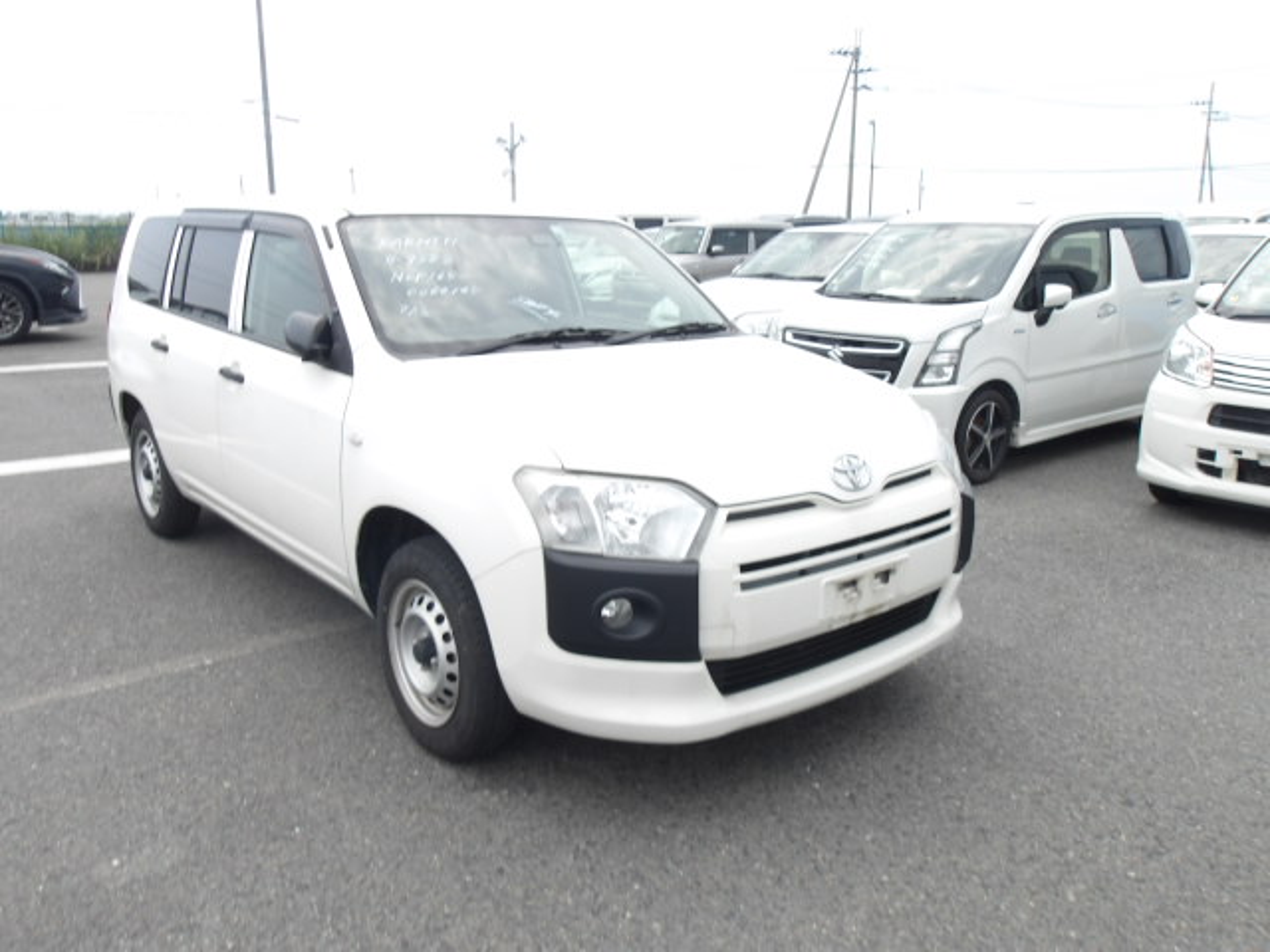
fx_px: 991
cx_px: 635
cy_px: 476
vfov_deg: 51.4
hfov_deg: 65.3
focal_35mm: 27
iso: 100
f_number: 10.4
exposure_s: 1/60
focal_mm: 4.9
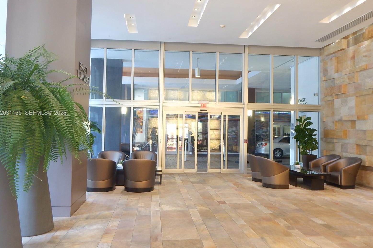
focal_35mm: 30
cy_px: 113
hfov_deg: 61.9
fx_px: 311
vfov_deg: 43.6
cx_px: 184
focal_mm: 5.1
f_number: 3.2
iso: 250
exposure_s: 1/30
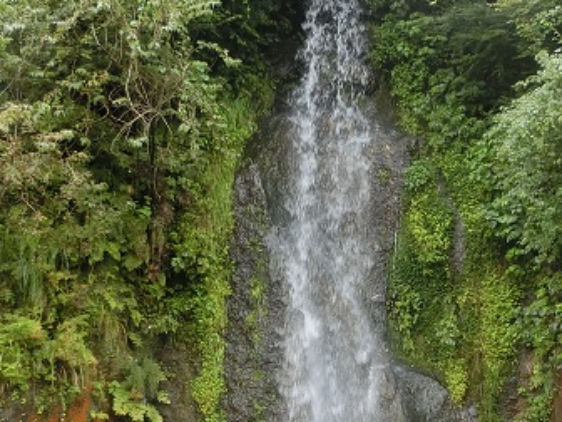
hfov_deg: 28.1
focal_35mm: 69
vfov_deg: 20.9
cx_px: 321
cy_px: 375
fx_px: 1120
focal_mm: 5.2
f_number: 3.7
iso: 125
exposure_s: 1/125
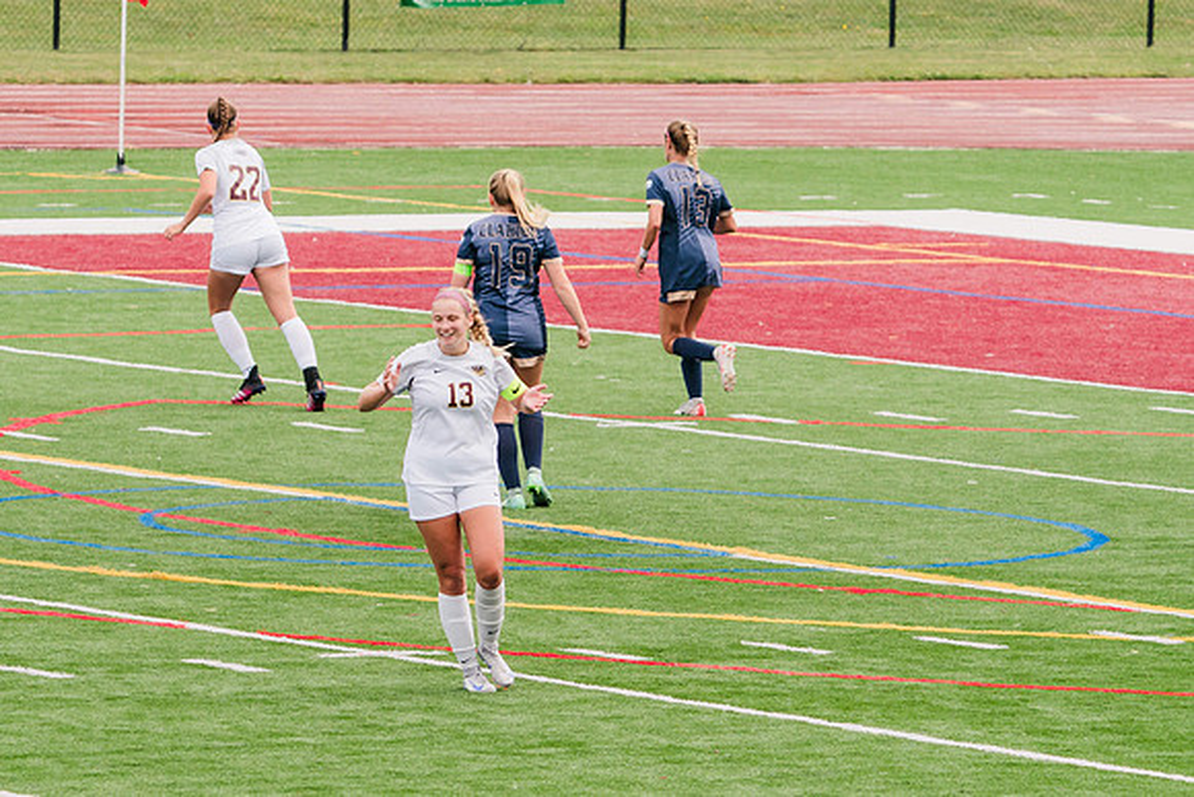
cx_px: 515
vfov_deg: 3.7
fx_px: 12295
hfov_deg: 5.6
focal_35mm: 371
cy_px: 471
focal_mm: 200
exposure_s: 1/1600
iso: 640
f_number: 5.6
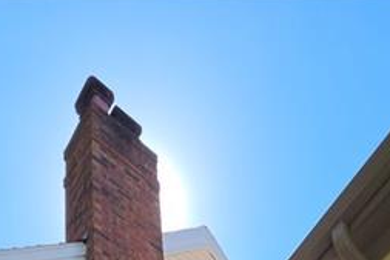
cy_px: 583
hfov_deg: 47.1
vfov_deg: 16.7
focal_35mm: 41
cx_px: 156
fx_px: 444
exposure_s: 1/2450
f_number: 2.2
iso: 100
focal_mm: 2.2
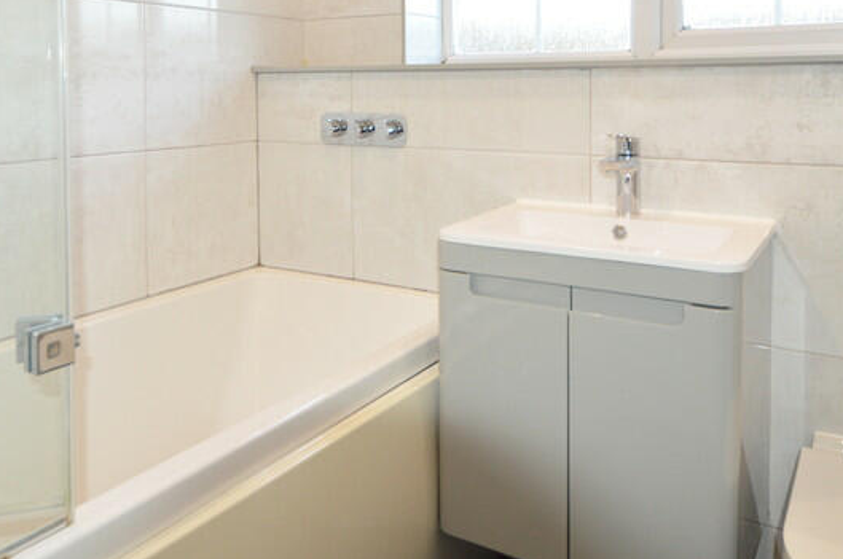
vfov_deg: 39.7
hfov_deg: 58.6
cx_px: 363
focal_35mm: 32
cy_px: 127
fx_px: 747
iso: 400
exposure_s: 1/80
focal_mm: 11
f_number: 4
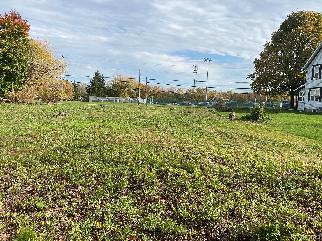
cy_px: 120
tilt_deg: -4.2
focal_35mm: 26
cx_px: 161
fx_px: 242
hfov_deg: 67.3
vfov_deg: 53.1
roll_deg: -1.9
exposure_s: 1/2688
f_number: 1.8
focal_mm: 4.25
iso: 32
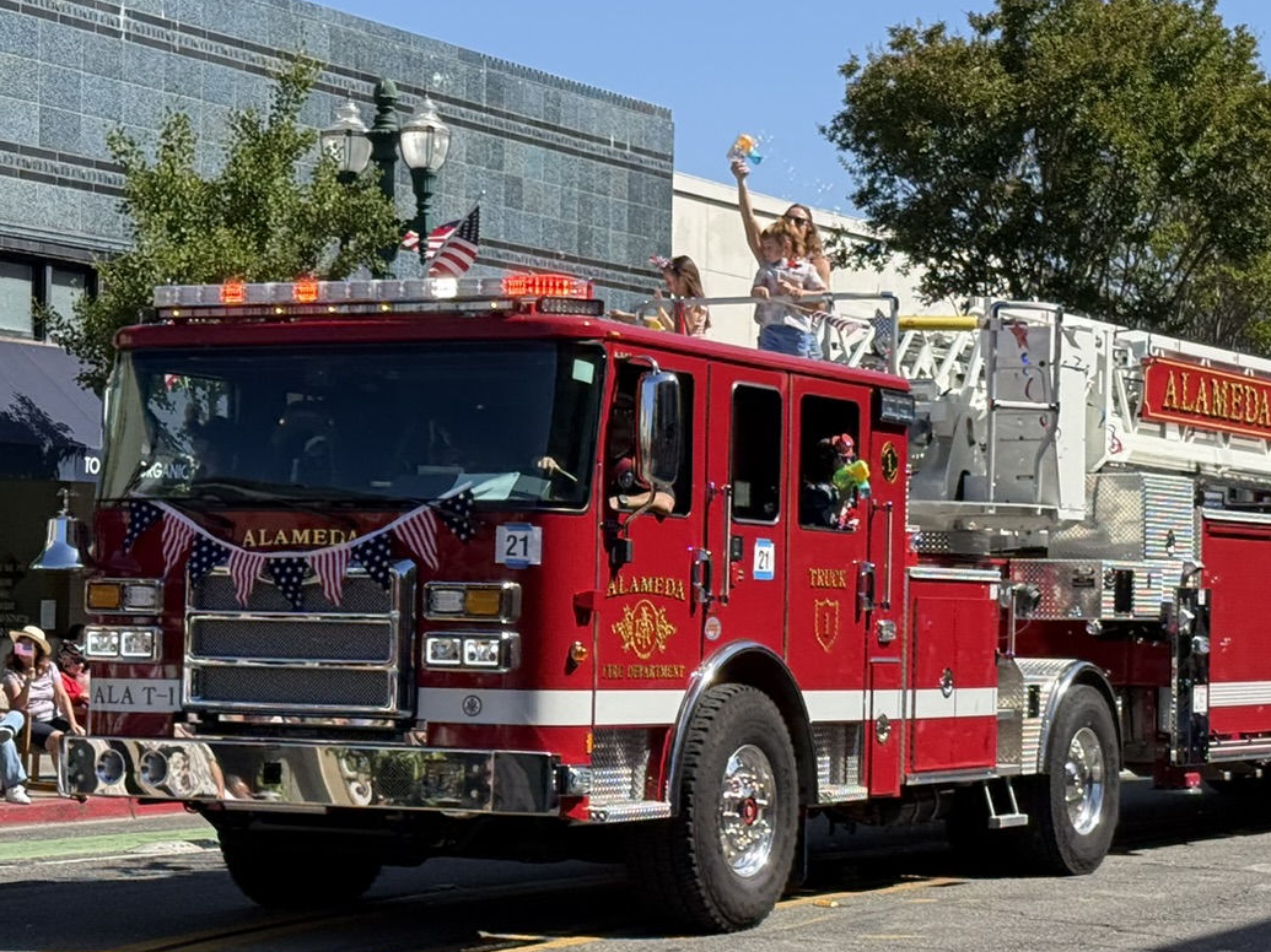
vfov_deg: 15.5
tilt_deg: +0.6
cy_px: 570
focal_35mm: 95
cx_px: 685
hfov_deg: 20.6
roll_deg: -1.2
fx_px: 3488
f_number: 1.78
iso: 64
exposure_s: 1/3704
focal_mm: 6.76
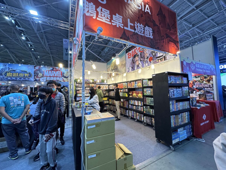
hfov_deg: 102.1
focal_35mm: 14
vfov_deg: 85.7
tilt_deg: +3.5
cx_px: 113
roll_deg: +1.4
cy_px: 85
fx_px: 91
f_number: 2.2
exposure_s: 1/120
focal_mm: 2.22
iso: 160
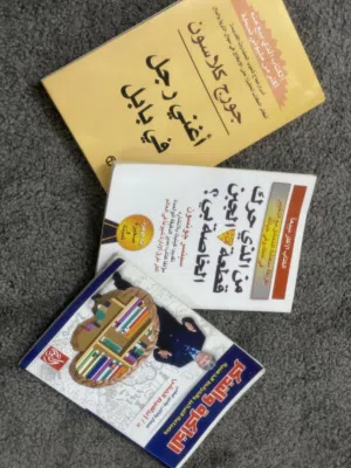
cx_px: 176
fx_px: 703
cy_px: 234
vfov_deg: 36.8
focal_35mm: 52
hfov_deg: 28.0
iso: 250
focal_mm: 6
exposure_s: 1/40
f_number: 2
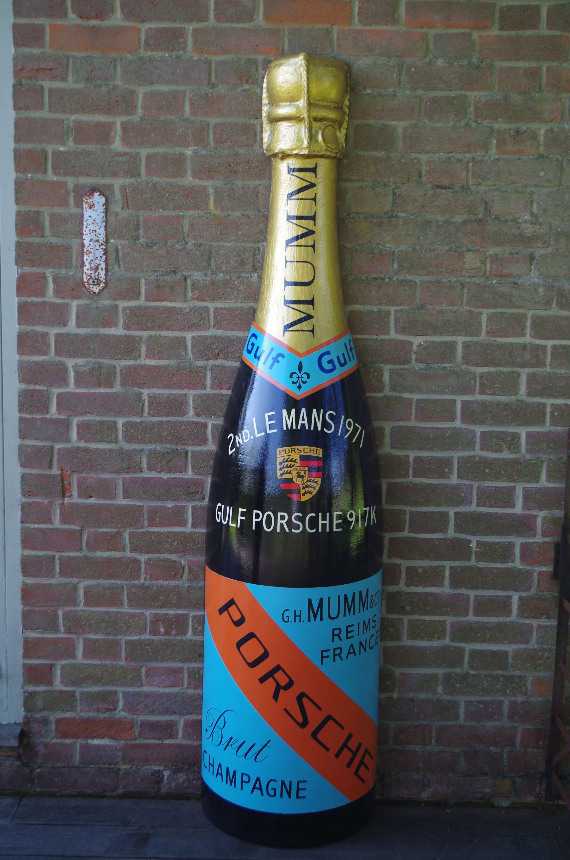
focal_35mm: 46
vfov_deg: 42.8
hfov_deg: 29.1
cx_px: 285
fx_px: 1097
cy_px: 430
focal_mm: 30.63
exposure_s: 1/80
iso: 100
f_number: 4
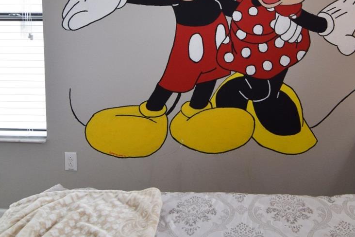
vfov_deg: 34.6
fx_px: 356
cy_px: 21
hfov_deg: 52.3
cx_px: 229
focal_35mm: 36
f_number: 4.5
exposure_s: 1/80
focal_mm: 11
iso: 400
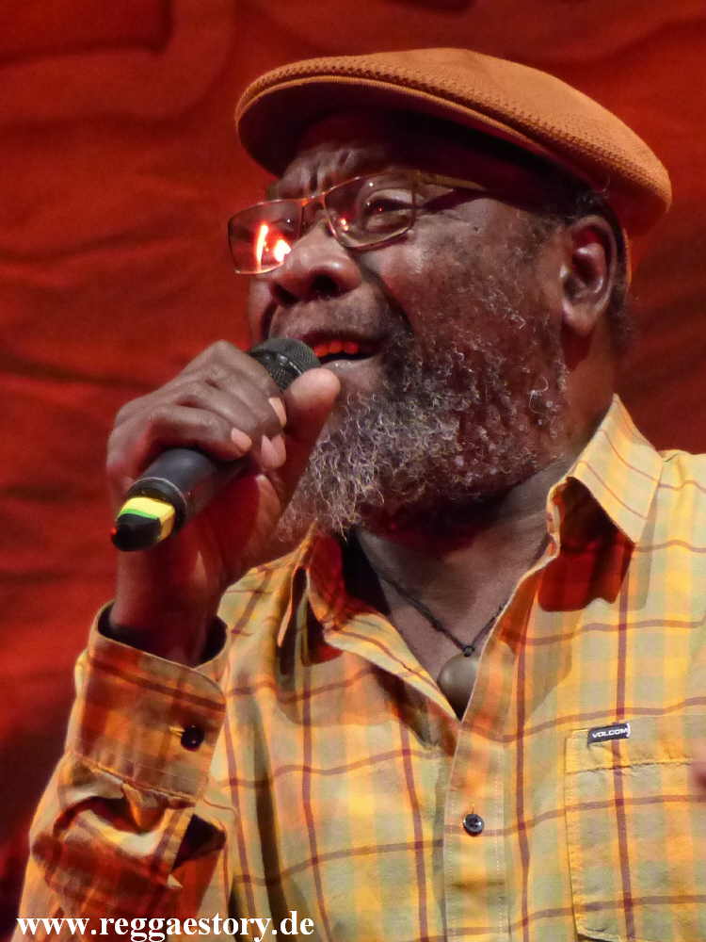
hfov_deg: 6.7
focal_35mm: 221
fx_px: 6010
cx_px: 353
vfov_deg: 9.0
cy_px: 471
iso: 1000
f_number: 2.8
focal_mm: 39.8
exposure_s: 1/125
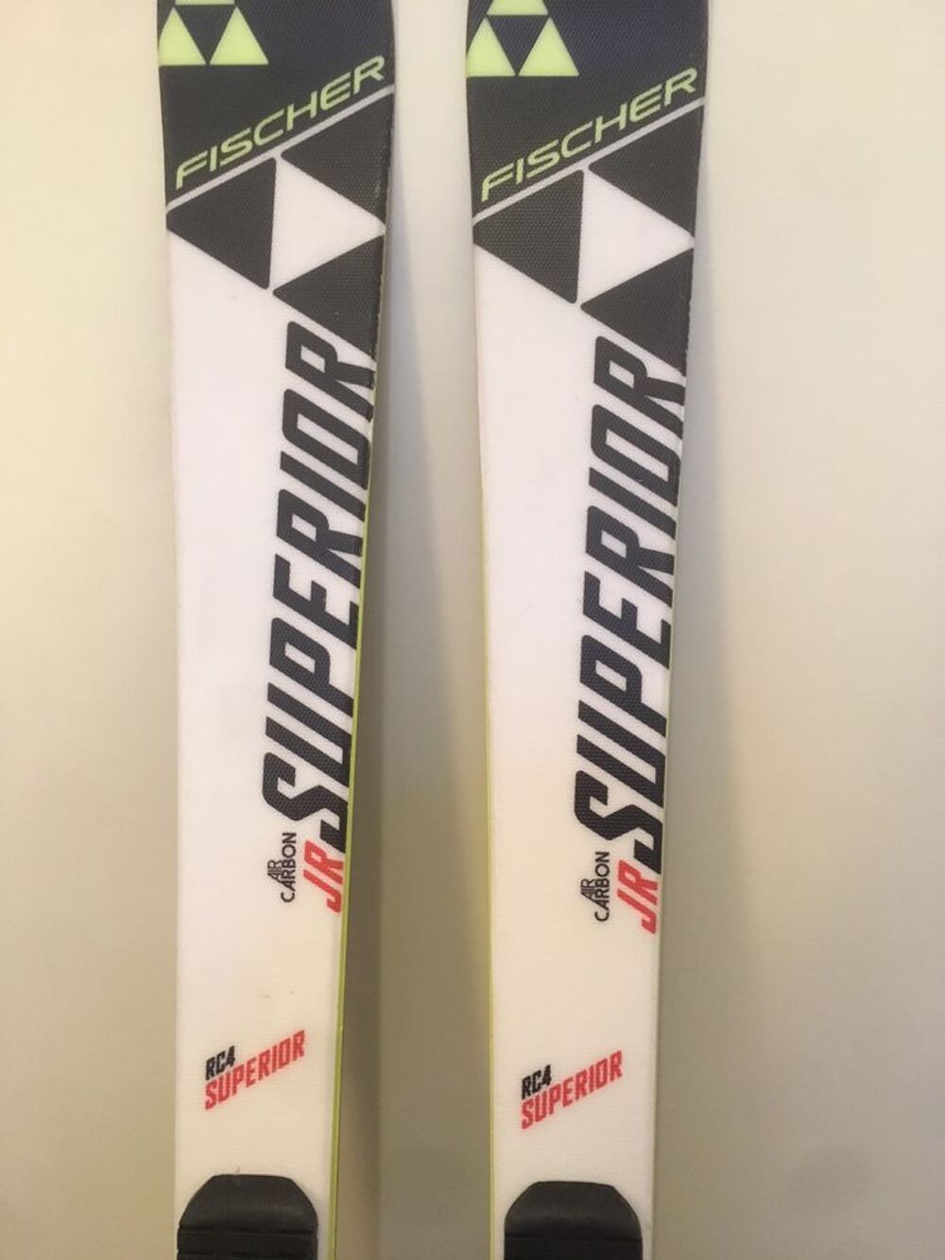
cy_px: 630
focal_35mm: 29
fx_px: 1055
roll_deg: -0.2
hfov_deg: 48.2
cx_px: 472
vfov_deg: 61.7
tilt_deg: -12.4
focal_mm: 4.15
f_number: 2.2
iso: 200
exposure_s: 1/17
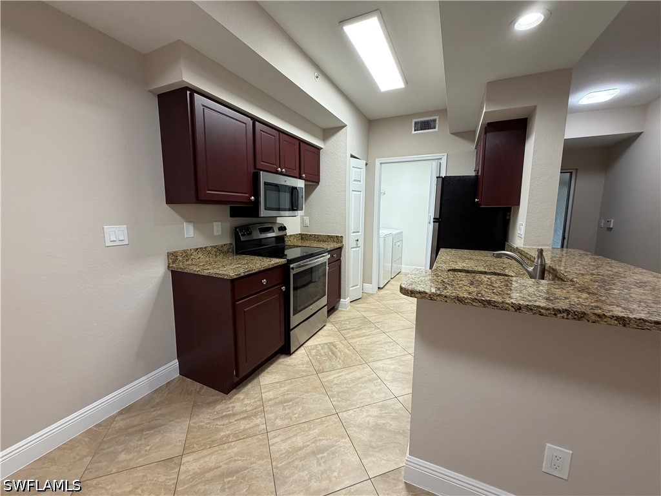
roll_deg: -0.1
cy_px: 248
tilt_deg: -7.9
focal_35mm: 14
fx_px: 267
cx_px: 330
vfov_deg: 85.7
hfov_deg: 102.1
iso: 320
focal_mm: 2.22
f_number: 2.2
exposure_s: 1/120
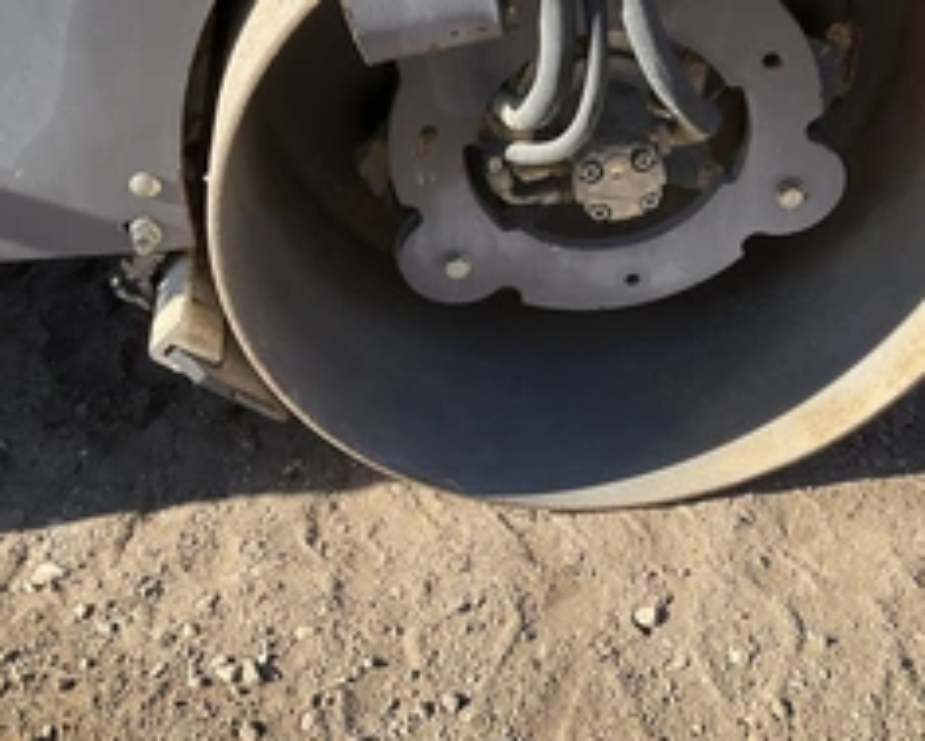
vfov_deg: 31.2
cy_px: 239
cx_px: 568
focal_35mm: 48
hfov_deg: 38.6
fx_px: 1315
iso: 25
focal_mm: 3
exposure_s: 1/397
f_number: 1.8
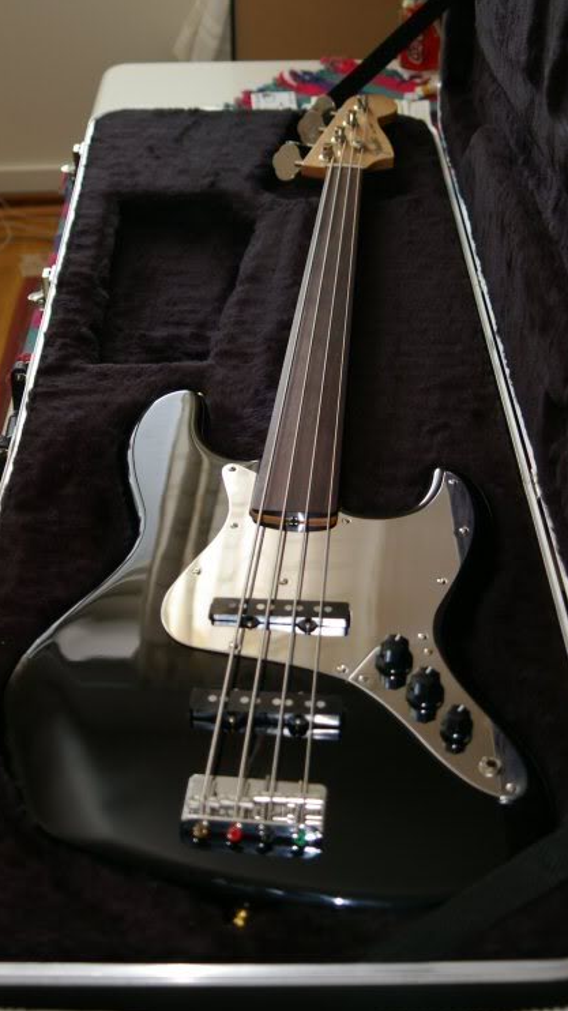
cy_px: 506
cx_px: 290
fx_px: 1407
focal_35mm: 53
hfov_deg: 22.8
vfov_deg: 39.5
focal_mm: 33
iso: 200
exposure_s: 1/3.33
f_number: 3.5
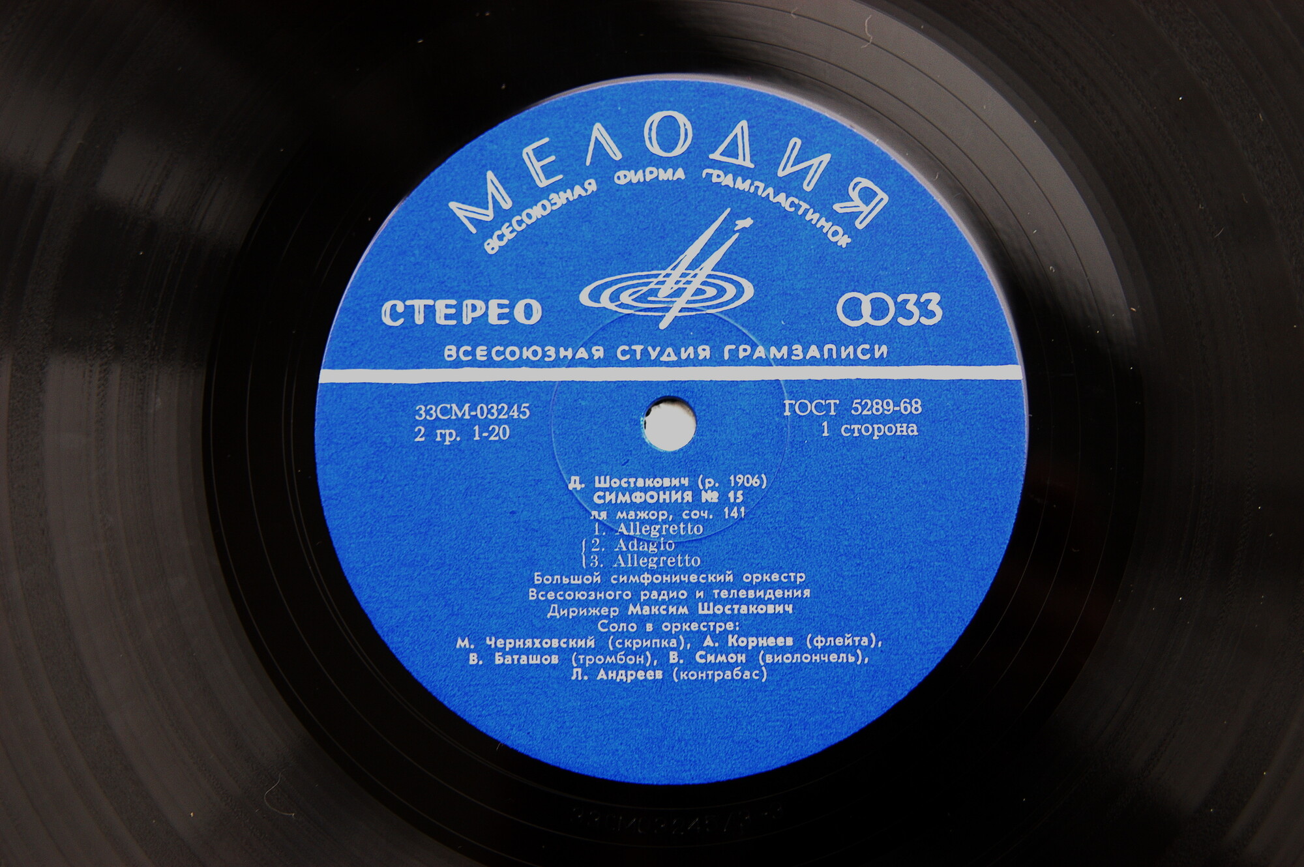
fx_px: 1900
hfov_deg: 37.9
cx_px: 652
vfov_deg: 25.7
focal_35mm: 52
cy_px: 434
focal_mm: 35
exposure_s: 1/40
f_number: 3.3
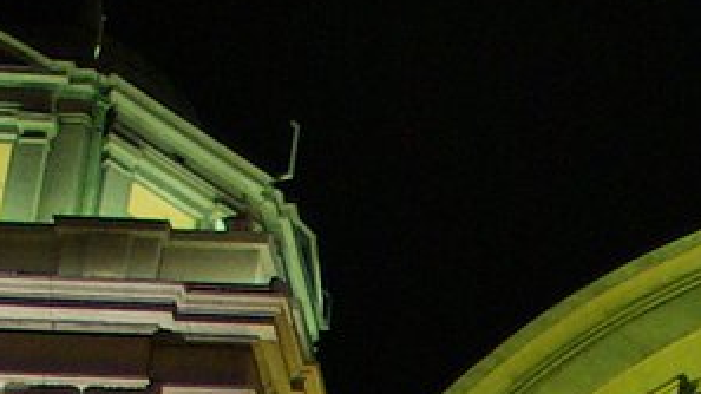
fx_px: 2825
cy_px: 1471
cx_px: 1119
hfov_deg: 13.2
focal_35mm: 152
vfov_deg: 6.6
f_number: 2.8
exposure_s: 1/10
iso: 400
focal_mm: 14
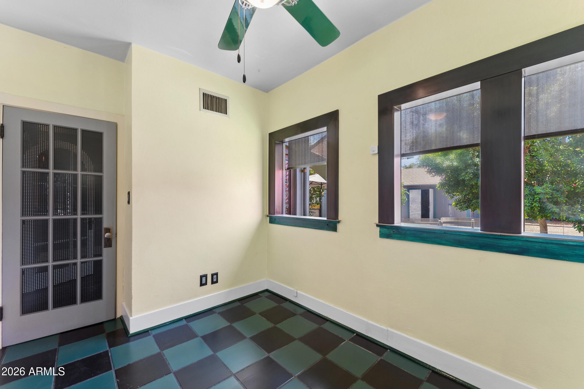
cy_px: 194
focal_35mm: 14
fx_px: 227
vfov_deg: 81.2
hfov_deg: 104.3
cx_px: 292
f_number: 9
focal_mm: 14
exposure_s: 1/13
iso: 320
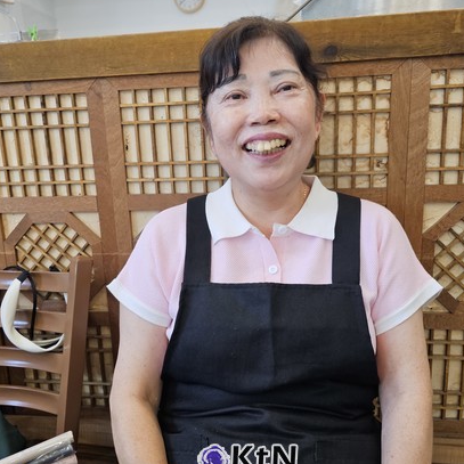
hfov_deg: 54.0
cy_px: 242
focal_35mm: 30
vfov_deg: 54.0
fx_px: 455
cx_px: 227
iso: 200
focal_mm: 6.3
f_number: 1.7
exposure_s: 1/120
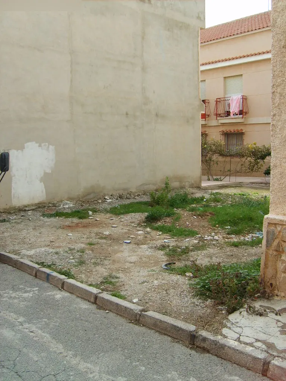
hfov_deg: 40.7
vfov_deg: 52.6
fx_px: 386
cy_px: 190
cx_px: 143
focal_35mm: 35
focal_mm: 5.8
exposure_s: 1/250
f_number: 2.8
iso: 50
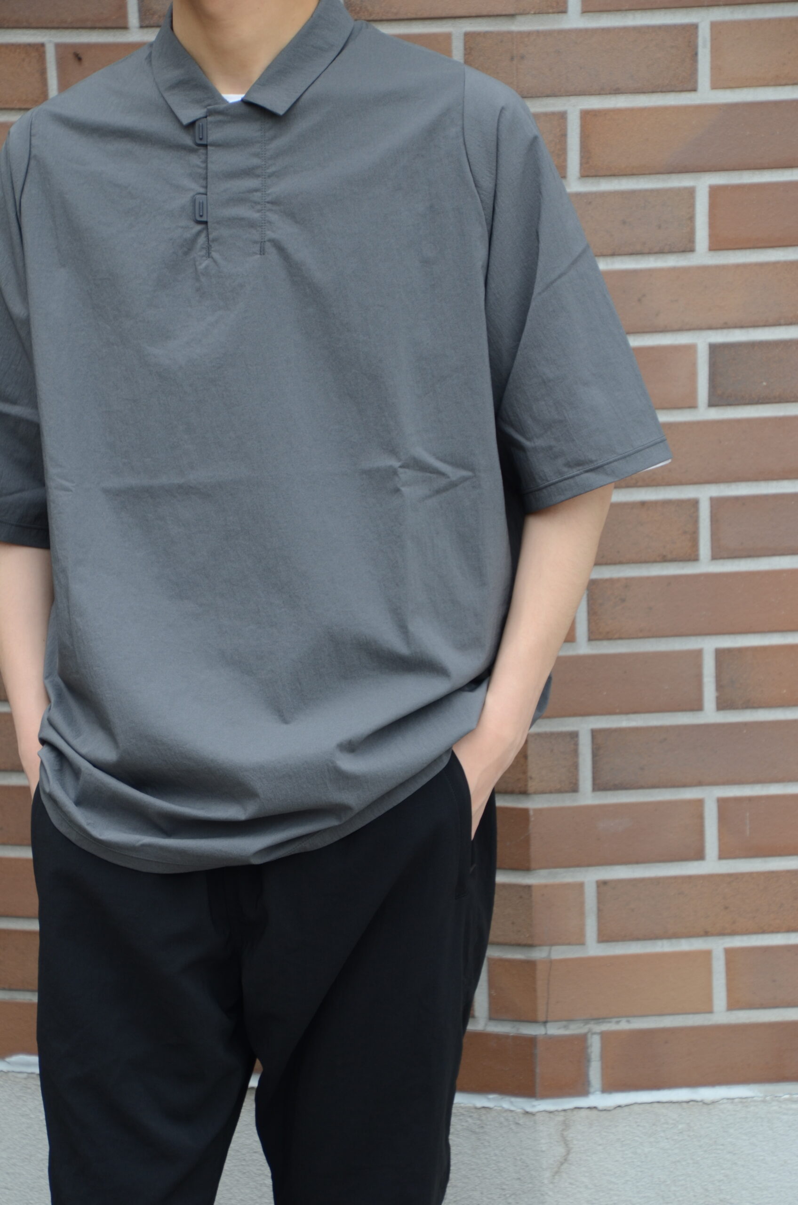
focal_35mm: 129
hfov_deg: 10.6
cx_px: 399
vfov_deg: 15.9
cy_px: 602
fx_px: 4308
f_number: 6.3
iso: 250
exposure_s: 1/200
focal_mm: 86
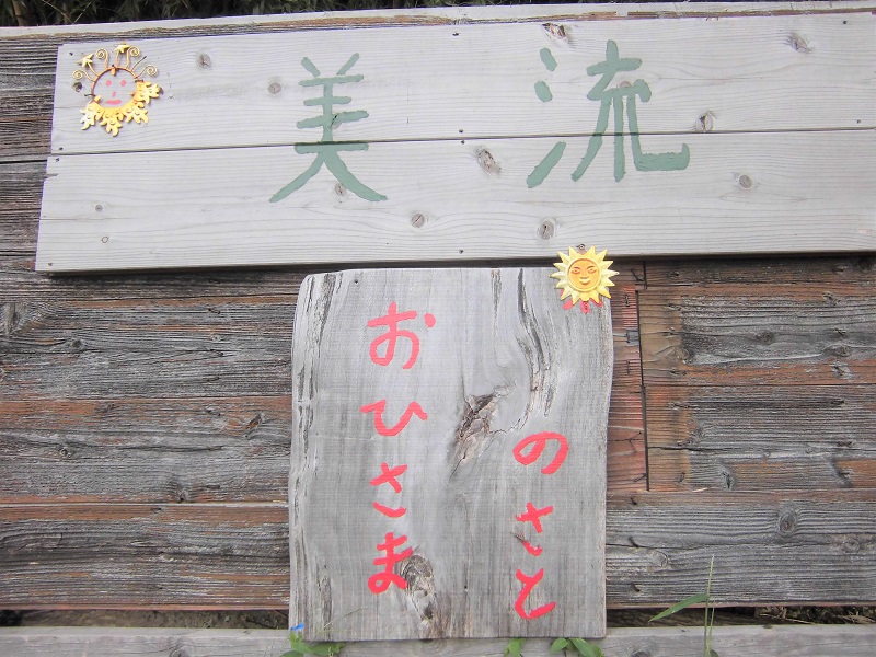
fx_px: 658
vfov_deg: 53.1
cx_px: 438
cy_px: 328
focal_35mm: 26
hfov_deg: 67.3
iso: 100
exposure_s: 1/500
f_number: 2.8
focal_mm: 4.7
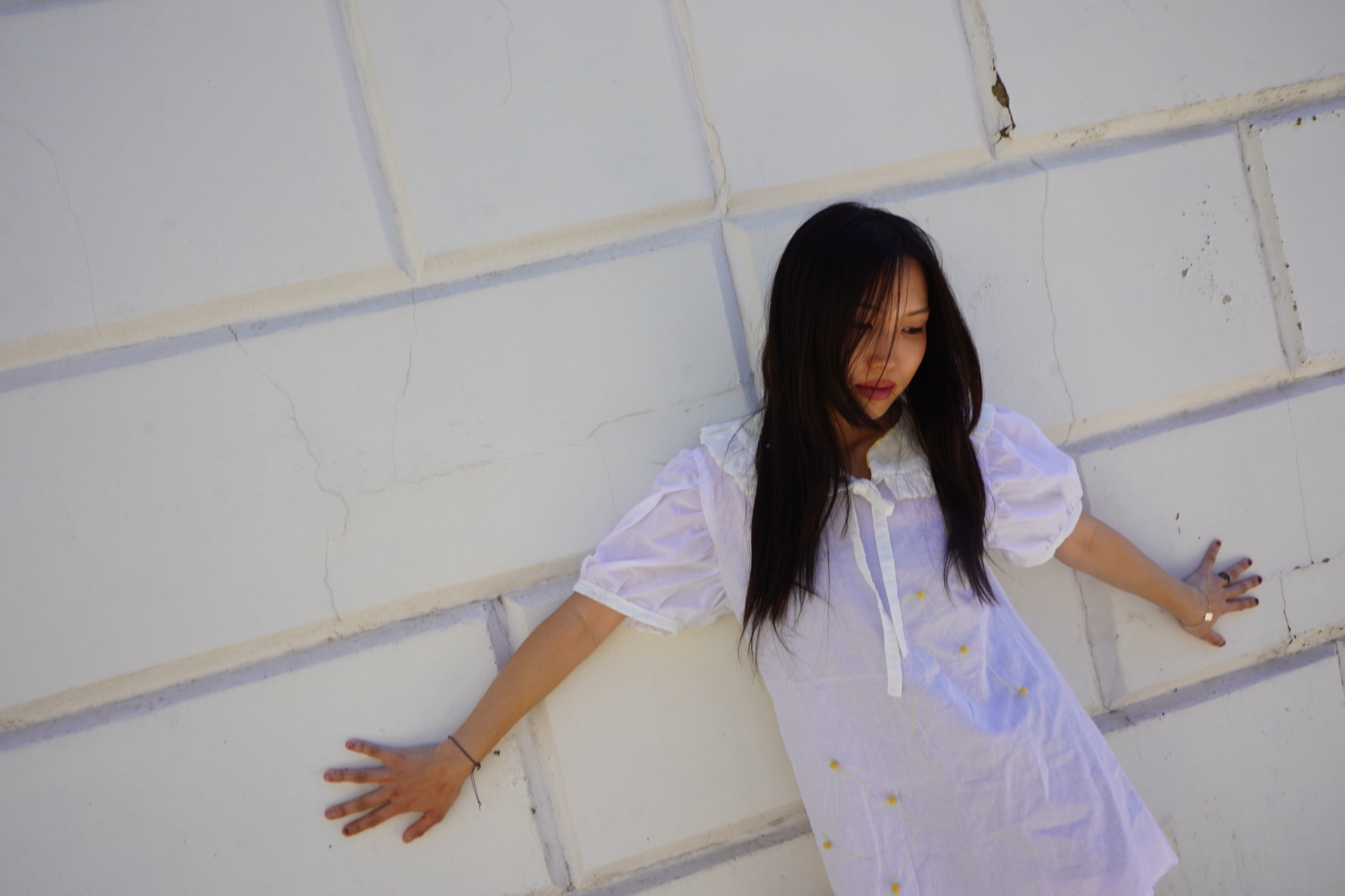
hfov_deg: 65.5
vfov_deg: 46.4
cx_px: 672
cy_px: 448
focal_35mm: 28
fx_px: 1046
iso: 100
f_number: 8
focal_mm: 28
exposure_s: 1/125
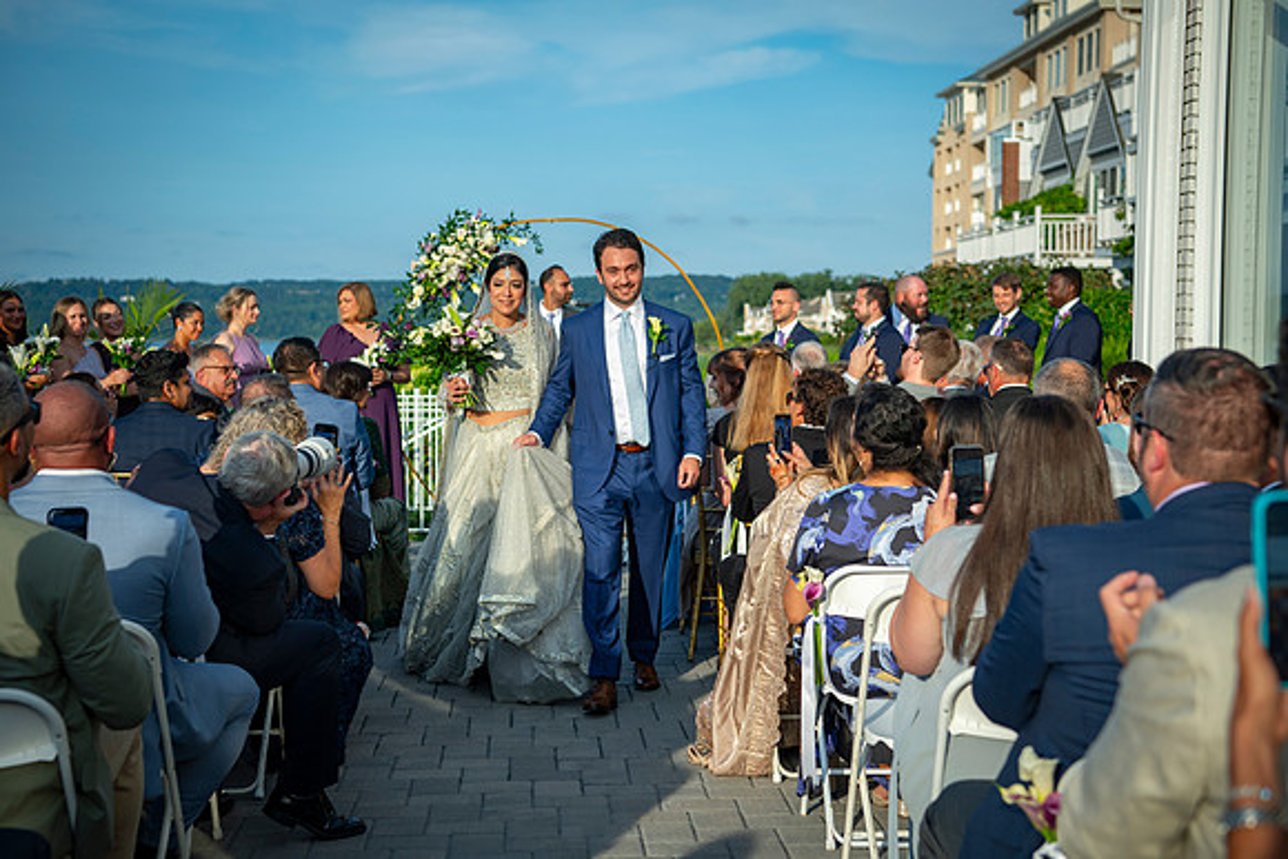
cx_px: 645
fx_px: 2067
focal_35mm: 58
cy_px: 416
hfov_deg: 34.6
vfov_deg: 23.5
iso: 400
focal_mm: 55
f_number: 4
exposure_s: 1/3200
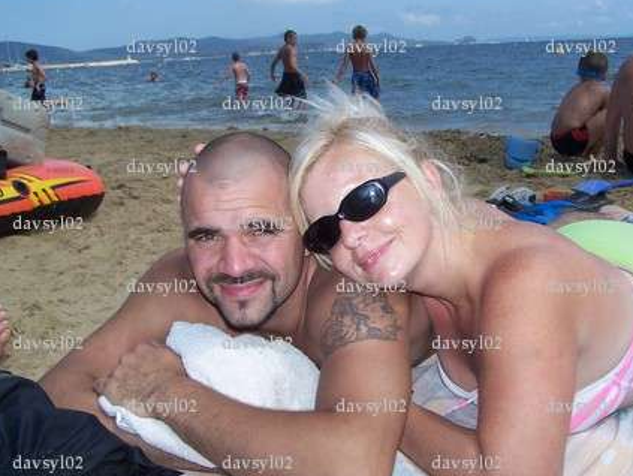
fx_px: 805
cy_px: 237
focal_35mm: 44
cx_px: 364
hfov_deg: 42.8
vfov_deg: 32.9
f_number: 4
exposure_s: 1/1000
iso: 80
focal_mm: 6.3
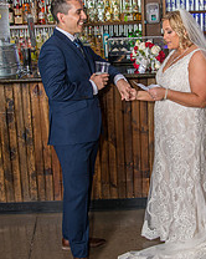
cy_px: 102
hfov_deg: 24.8
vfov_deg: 30.9
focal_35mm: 61
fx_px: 466
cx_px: 143
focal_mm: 30
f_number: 5
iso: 400
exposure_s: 1/100
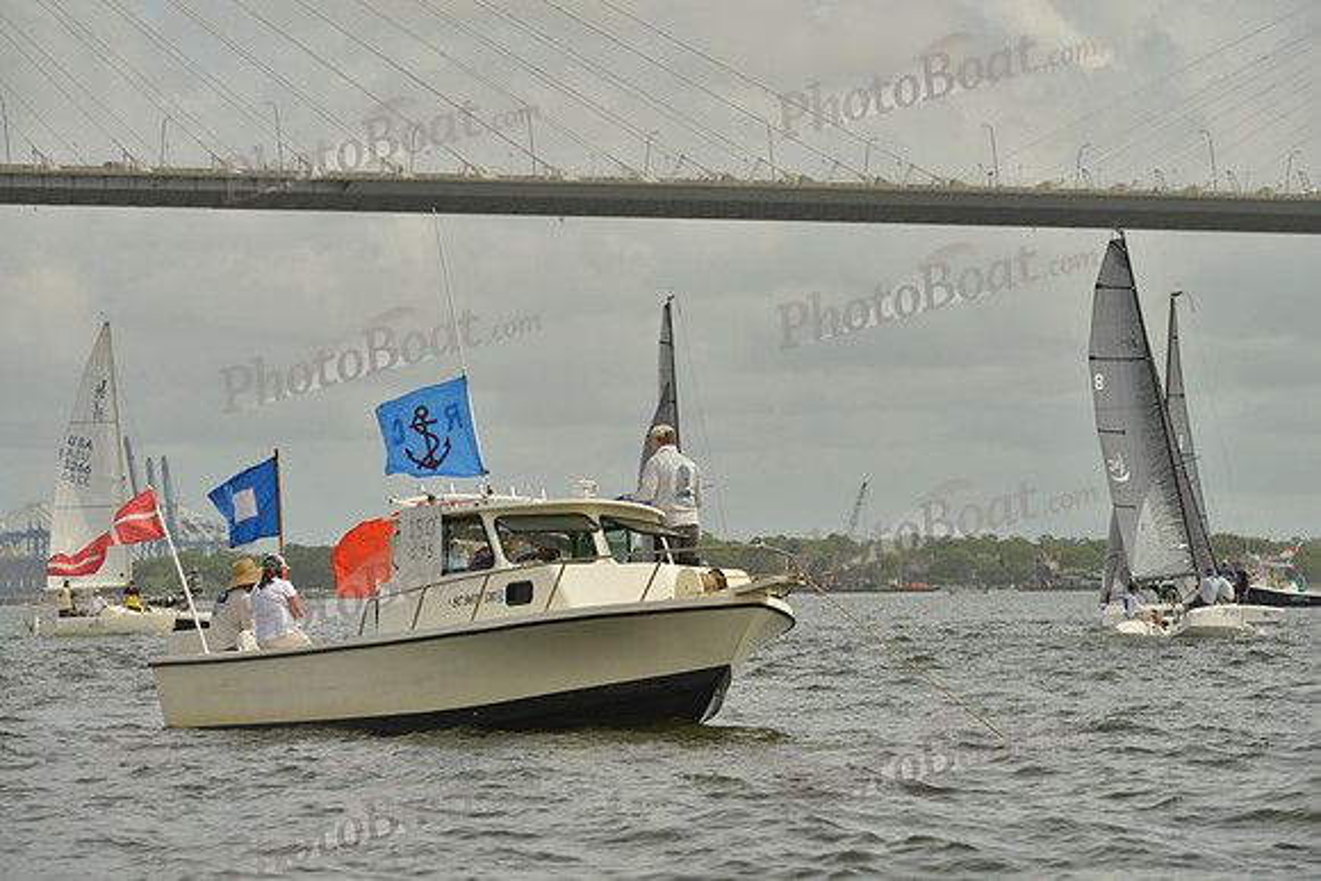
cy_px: 440
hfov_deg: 12.4
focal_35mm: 165
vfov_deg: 8.3
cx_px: 660
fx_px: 6056
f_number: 9
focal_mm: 165
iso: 200
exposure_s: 1/1000
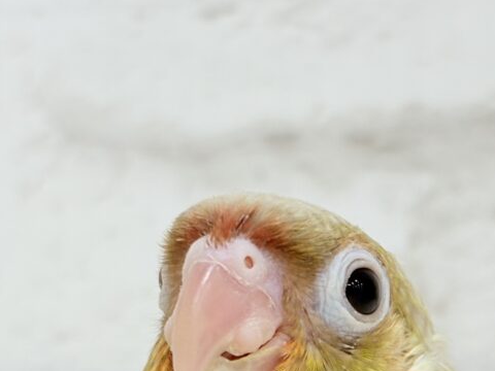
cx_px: 403
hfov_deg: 15.1
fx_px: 1859
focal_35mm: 130
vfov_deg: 11.2
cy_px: 444
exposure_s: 1/100
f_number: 1.6
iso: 64
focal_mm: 5.96
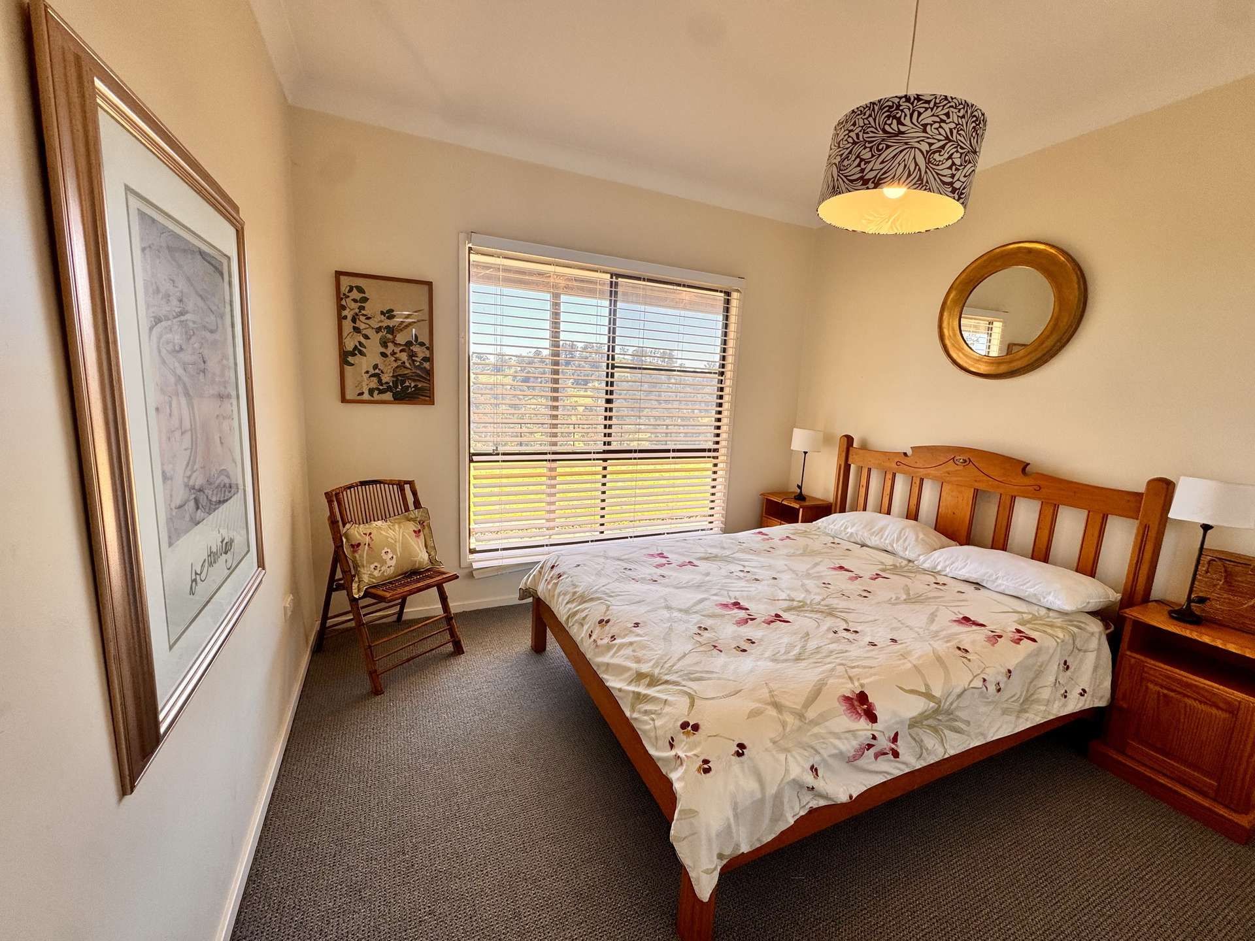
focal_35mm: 14
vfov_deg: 85.7
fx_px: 508
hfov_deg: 102.1
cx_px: 628
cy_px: 470
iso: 40
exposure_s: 1/252
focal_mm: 2.22
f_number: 2.2
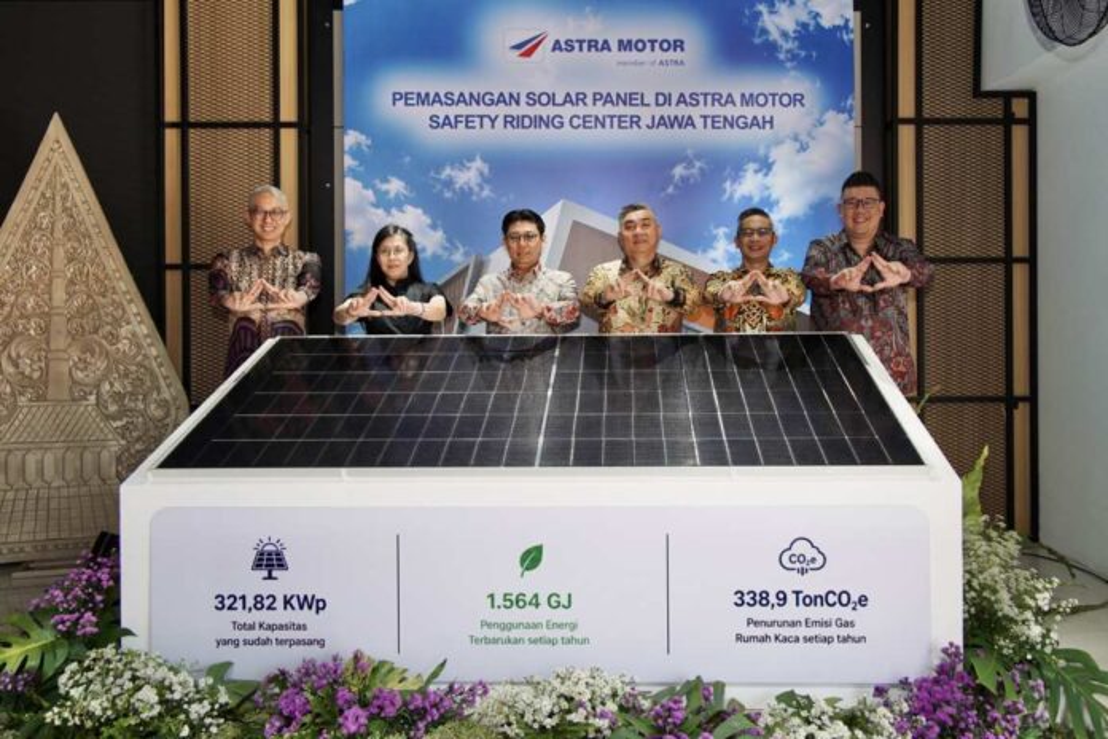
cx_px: 554
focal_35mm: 24
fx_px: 739
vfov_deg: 53.1
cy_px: 370
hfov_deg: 73.7
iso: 640
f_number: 4.5
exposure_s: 1/160
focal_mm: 24
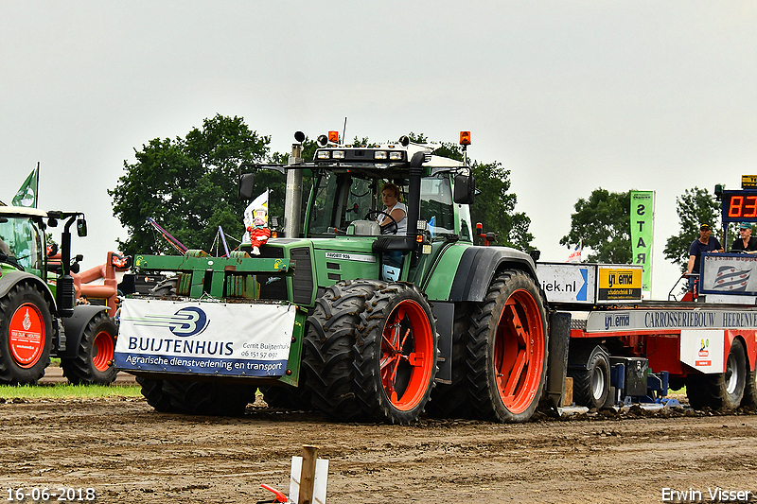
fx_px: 2460
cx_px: 378
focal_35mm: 117
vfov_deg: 11.7
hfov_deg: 17.5
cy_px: 252
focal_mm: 78
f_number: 9
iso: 500
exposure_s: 1/640
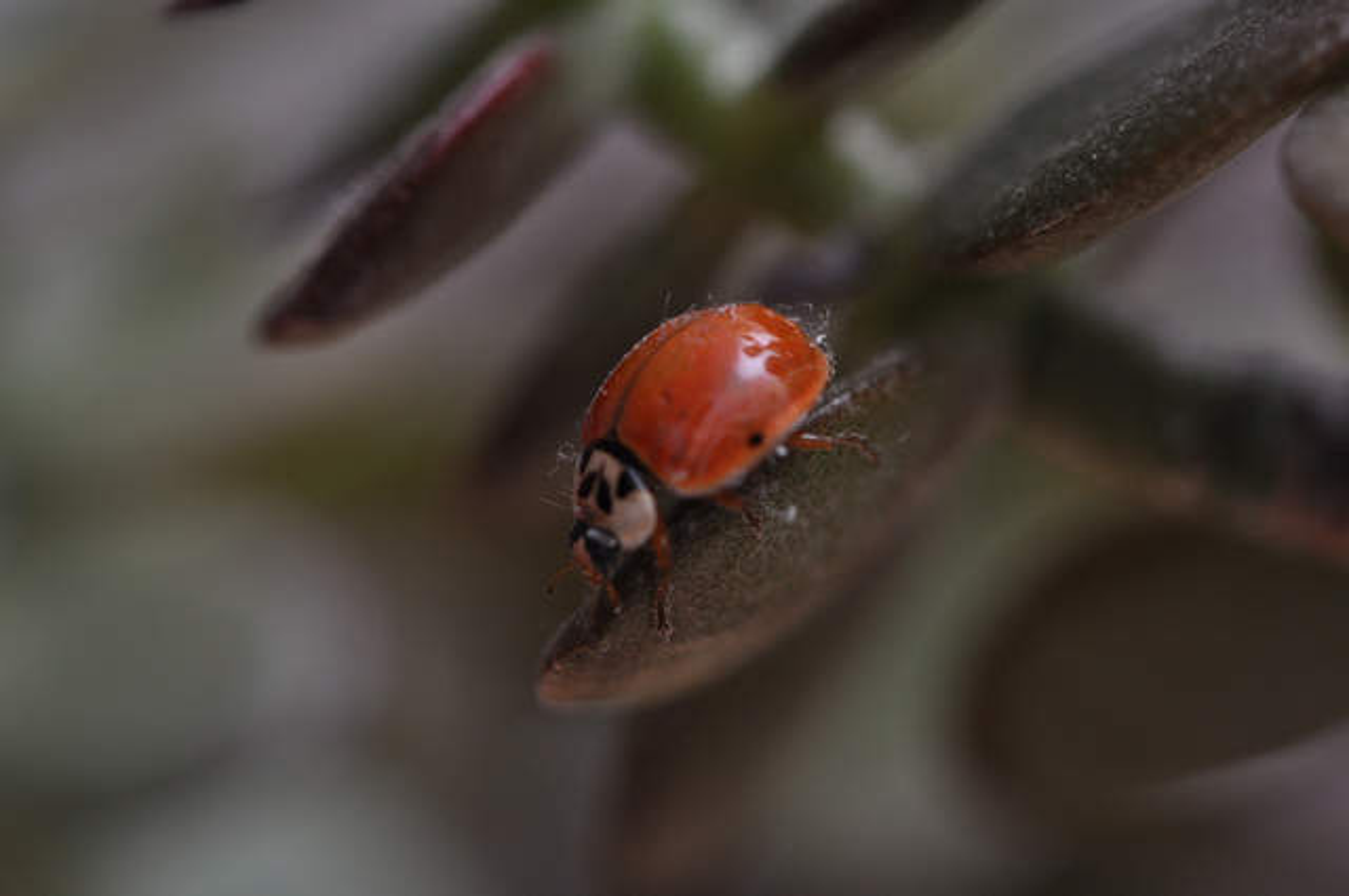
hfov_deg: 13.1
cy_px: 448
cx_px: 674
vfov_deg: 8.7
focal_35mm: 158
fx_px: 5894
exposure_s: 1/200
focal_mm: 105
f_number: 10
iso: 640
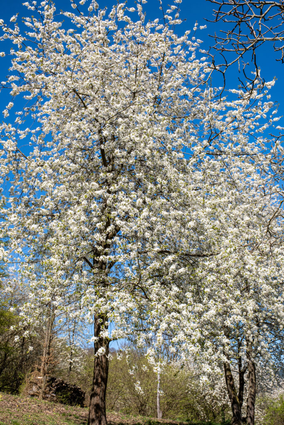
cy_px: 212
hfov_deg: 30.5
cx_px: 142
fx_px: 520
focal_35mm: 44
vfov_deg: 44.5
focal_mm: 29.3
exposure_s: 1/250
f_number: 10
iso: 160
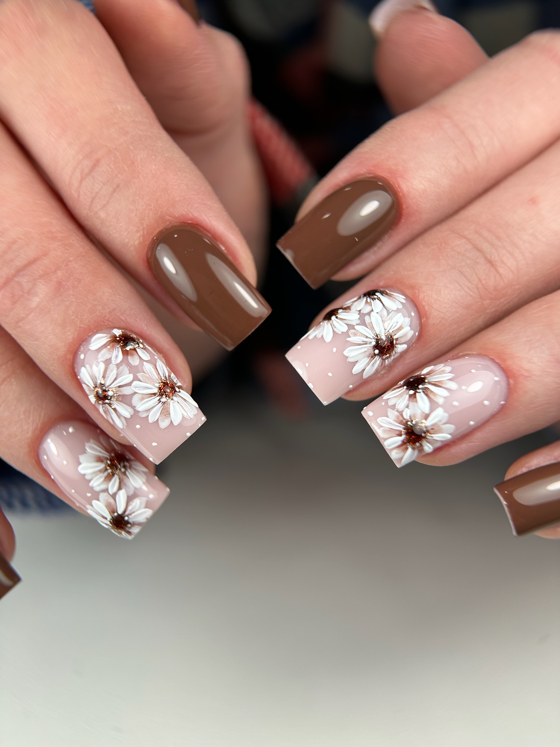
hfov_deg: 56.8
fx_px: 518
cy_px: 374
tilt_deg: -30.5
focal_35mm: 24
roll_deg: -2.6
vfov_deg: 71.6
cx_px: 280
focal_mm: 6.86
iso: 80
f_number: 1.78
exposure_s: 1/918
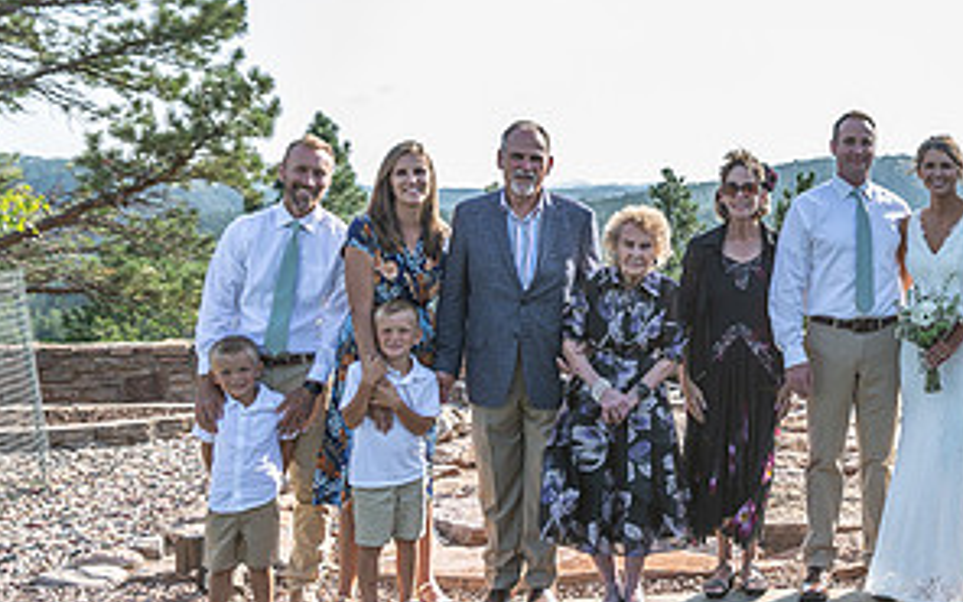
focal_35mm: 48
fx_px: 1260
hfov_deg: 37.8
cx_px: 937
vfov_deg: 26.9
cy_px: 268
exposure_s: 1/400
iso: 125
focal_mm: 24
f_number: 3.5
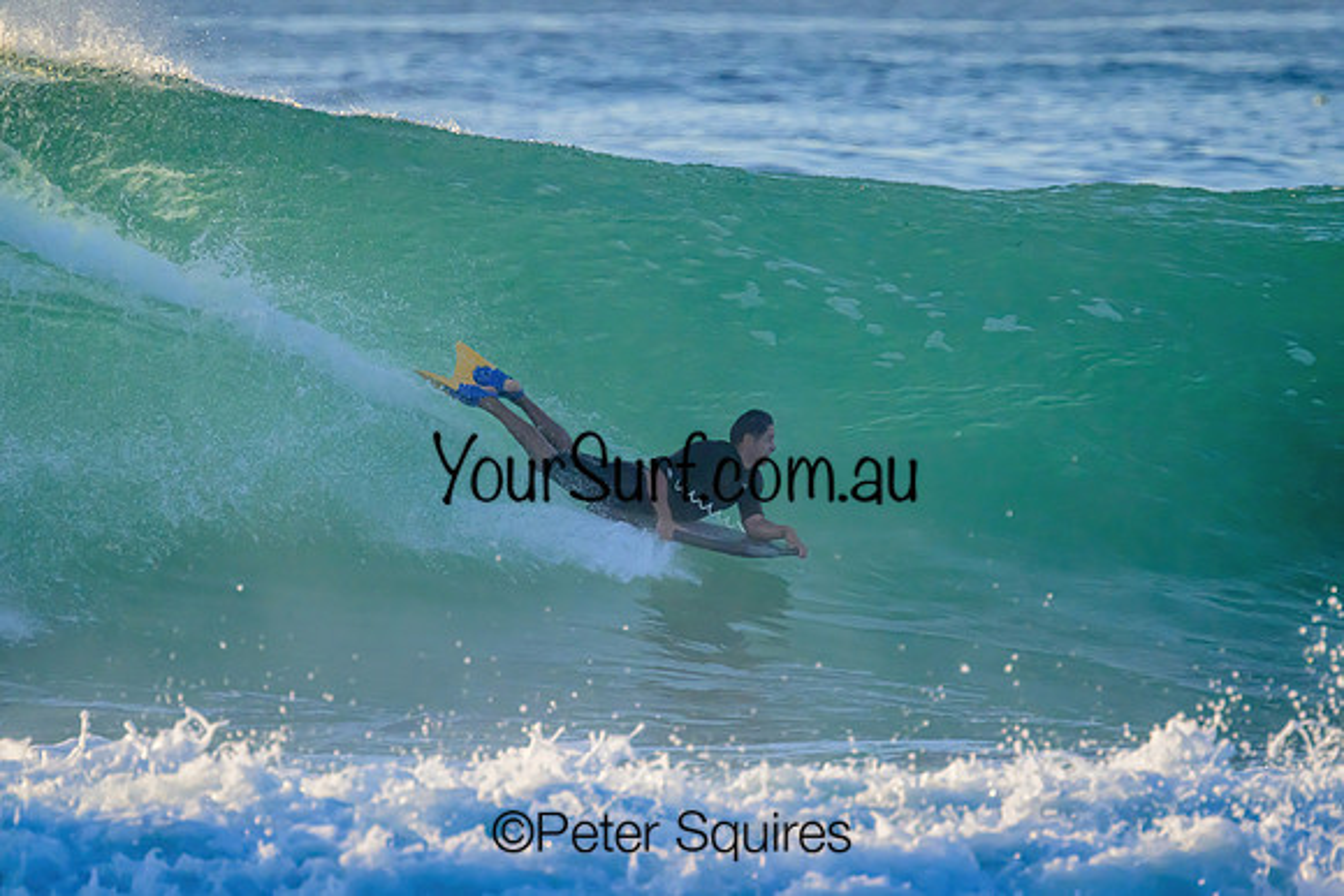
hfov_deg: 2.2
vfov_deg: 1.5
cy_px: 397
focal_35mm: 920
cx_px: 767
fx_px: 34354
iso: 1800
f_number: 11
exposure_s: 1/1600
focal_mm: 800
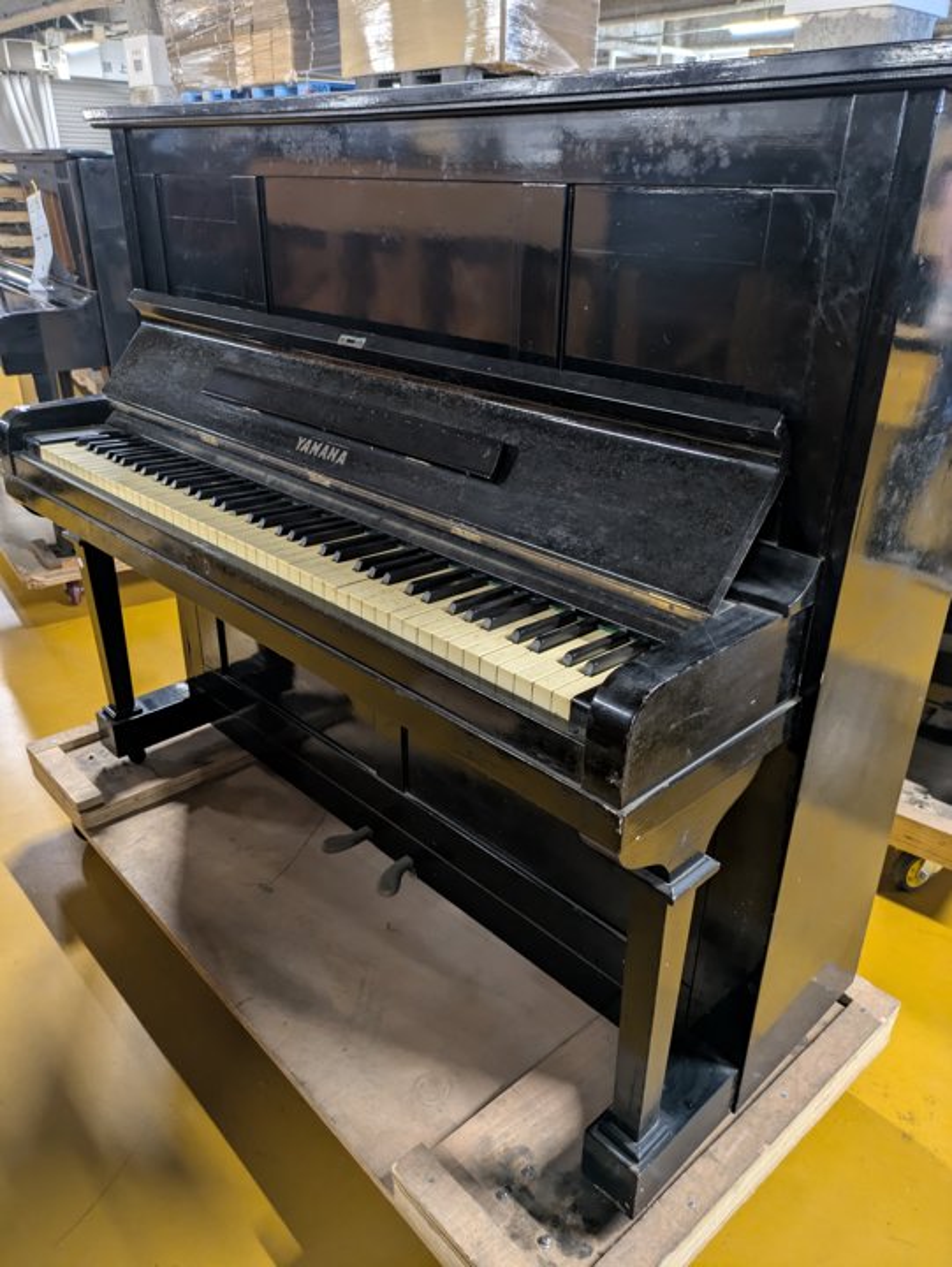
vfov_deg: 69.4
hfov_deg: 54.9
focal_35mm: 25
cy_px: 634
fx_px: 916
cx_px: 476
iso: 376
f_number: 1.89
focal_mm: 5.43
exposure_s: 1/24
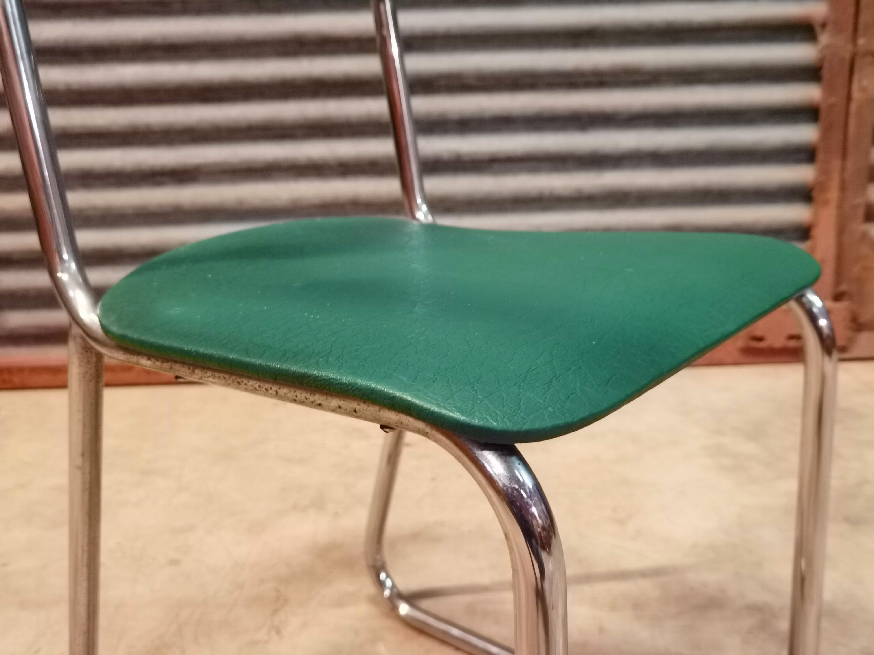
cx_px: 439
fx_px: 833
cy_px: 325
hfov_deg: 55.4
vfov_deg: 42.9
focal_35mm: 33
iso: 1000
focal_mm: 6.71
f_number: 1.9
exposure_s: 1/20
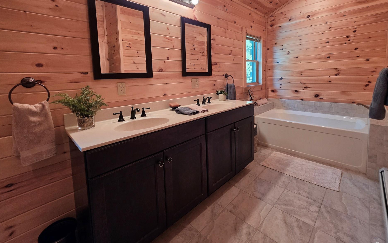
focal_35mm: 15
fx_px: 159
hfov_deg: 101.3
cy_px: 91
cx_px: 205
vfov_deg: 73.5
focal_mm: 2.2
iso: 200
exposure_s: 1/120
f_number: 1.9
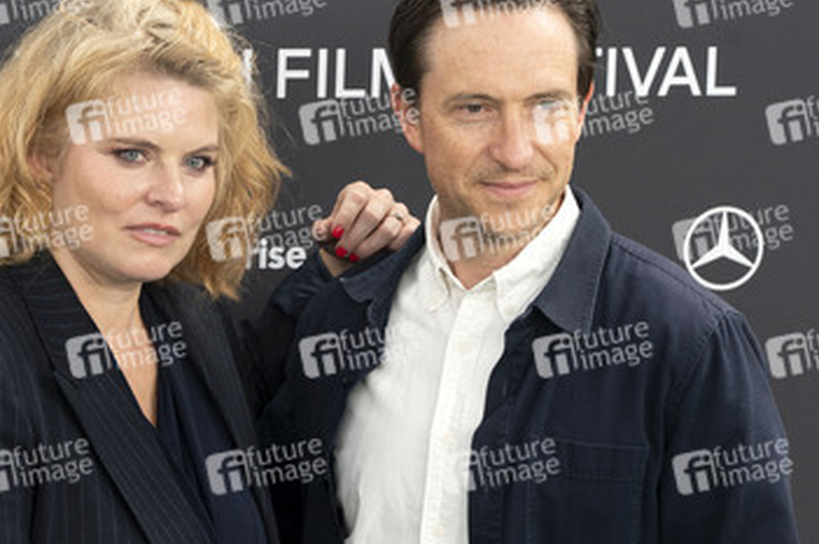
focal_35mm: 249
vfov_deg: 5.5
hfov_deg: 8.3
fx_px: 5657
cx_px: 266
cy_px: 248
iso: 1600
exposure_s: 1/400
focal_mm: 165
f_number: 6.3
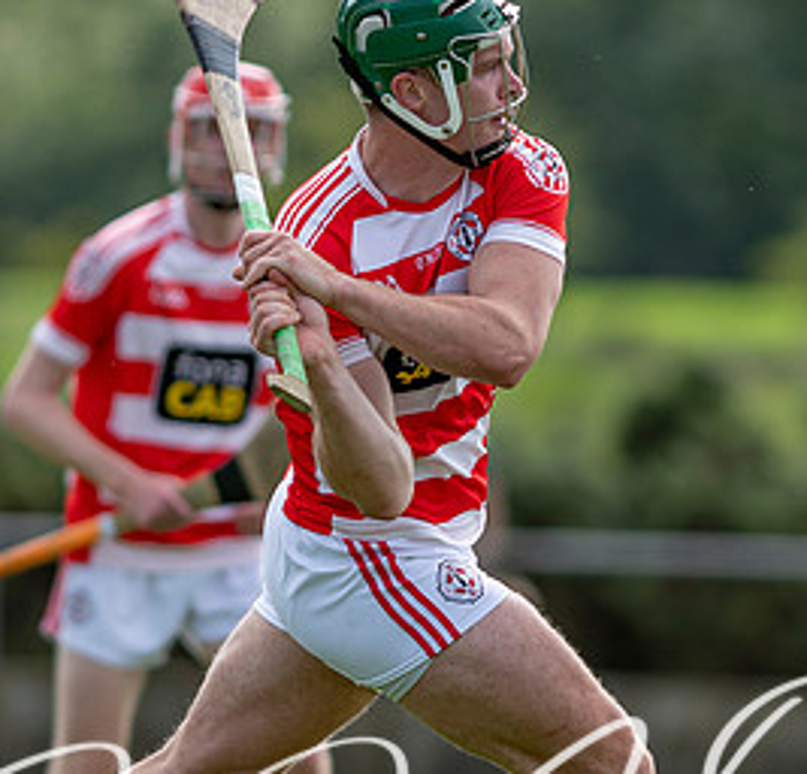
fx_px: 26329
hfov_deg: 1.8
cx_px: 407
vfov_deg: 1.7
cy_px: 504
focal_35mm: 1019
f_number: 2.8
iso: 110
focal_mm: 300
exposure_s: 1/1250
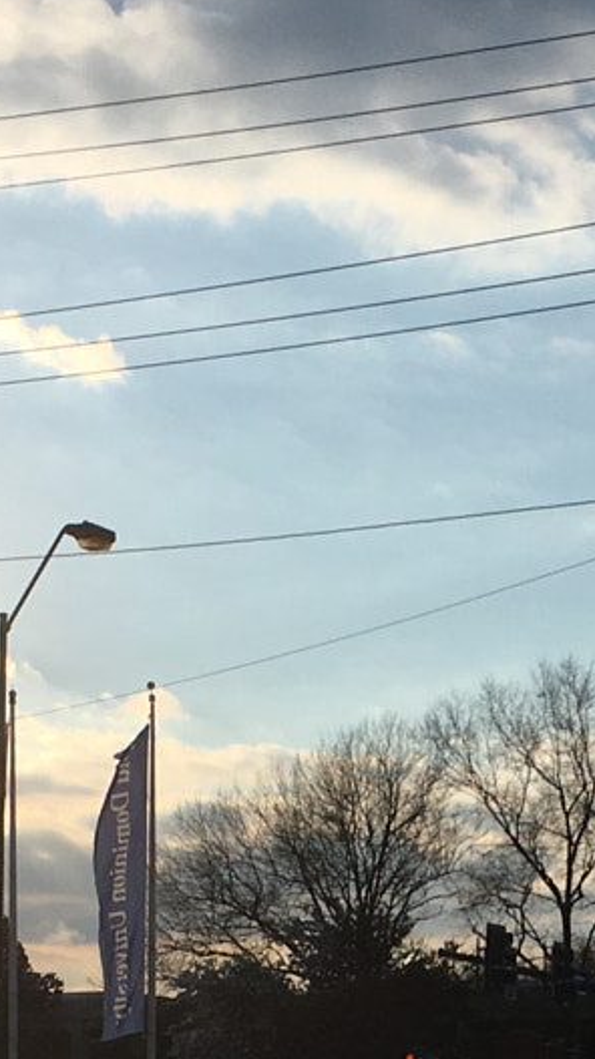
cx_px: 551
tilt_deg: +4.6
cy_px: 1011
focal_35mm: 96
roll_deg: -0.5
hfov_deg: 12.5
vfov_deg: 21.6
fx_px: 2696
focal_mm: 4.15
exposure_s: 1/5917
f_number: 2.2
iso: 25
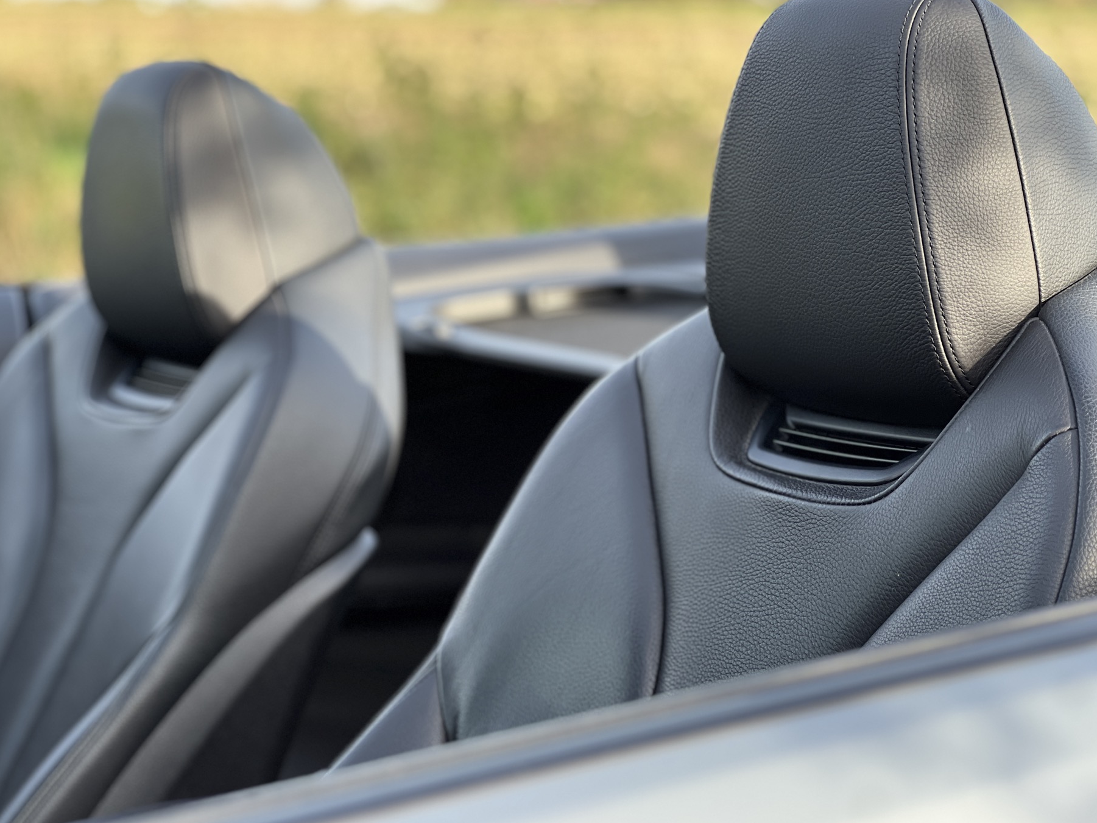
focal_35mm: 81
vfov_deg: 18.2
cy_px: 410
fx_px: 2567
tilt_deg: -8.1
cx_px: 557
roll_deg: -0.7
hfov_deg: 24.1
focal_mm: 9
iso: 50
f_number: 2.8
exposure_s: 1/121
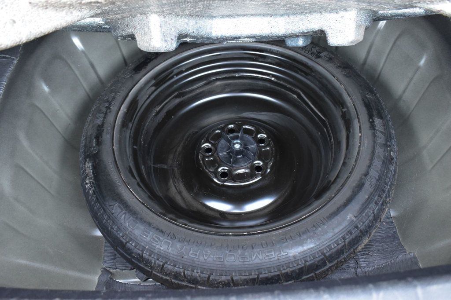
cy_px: 150
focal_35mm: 33
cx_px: 226
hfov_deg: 57.2
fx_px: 413
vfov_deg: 39.9
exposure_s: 1/15
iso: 1250
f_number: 6.3
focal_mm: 22
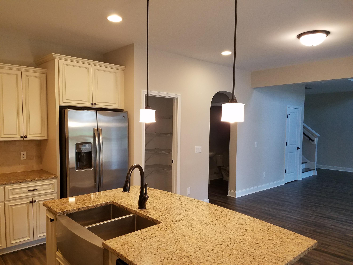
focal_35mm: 26
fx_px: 265
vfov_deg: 53.1
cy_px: 132
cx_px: 176
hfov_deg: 67.3
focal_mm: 4.2
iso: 200
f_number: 1.7
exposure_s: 1/60
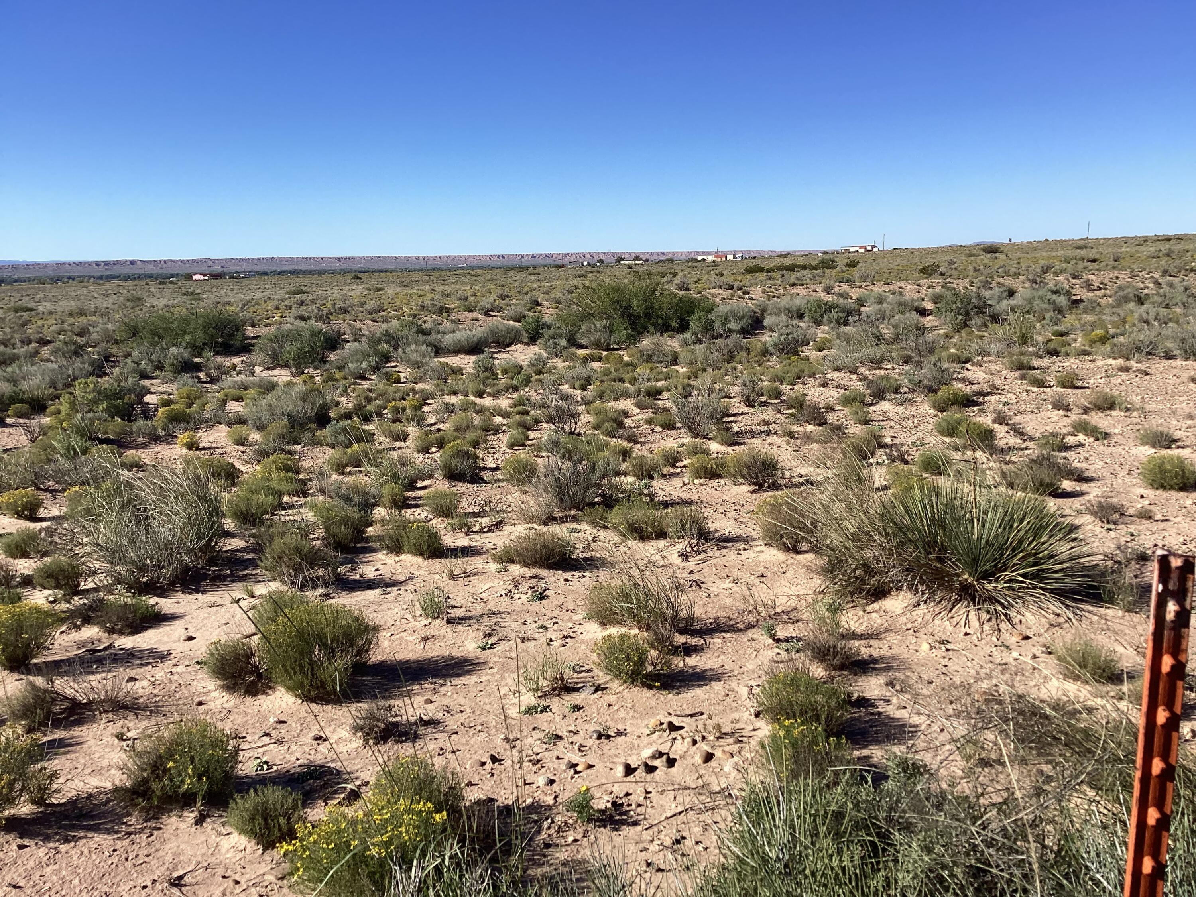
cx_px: 598
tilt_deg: -12.3
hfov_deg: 58.4
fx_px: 1071
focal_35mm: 31
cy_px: 448
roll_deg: +1.1
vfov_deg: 45.4
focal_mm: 3.3
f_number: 2.4
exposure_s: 1/1508
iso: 25
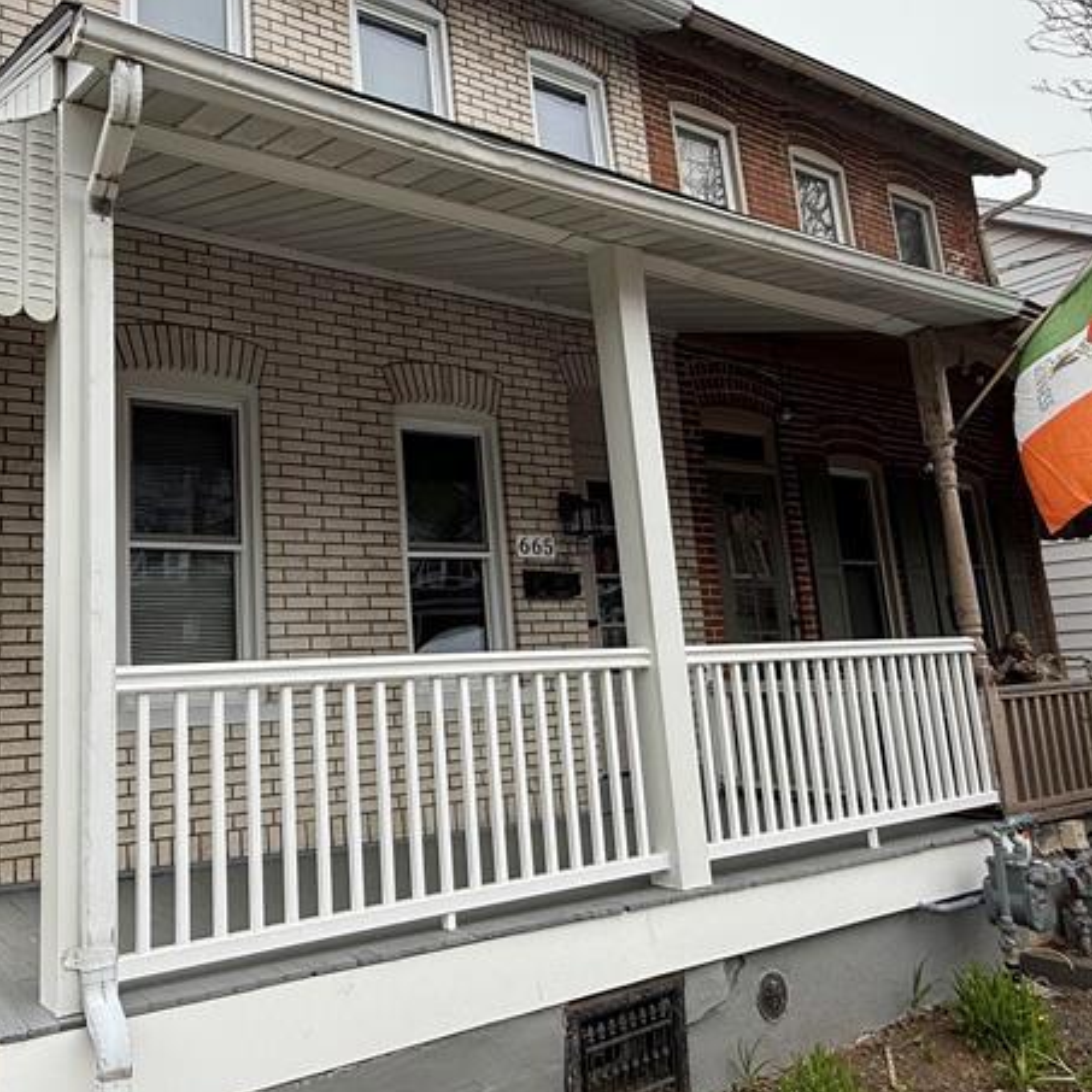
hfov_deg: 55.7
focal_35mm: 28
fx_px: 999
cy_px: 499
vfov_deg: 57.2
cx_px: 337
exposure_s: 1/310
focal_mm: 2.22
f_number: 2.2
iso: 50
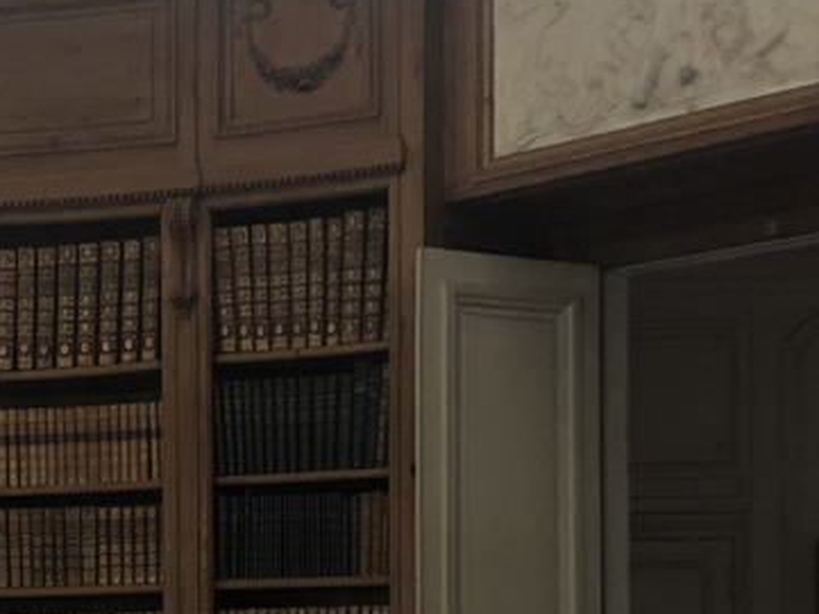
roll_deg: +1.1
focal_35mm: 93
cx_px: 191
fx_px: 2201
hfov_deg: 20.9
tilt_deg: -0.5
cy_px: 700
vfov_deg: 15.4
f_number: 1.8
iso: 50
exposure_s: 1/16
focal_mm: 4
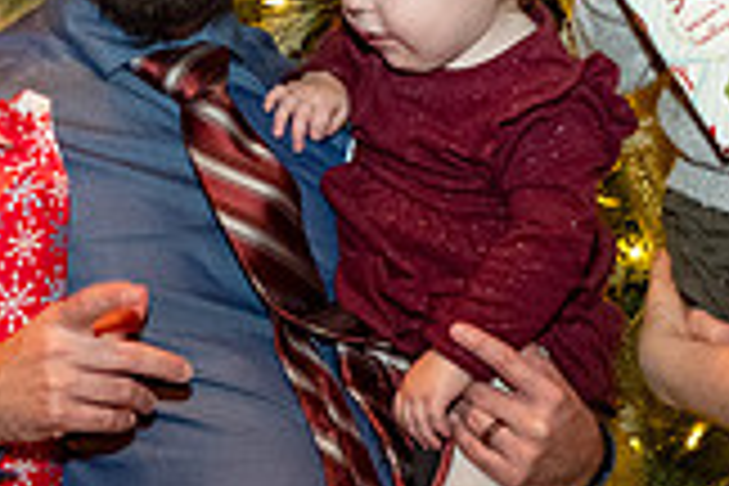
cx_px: 392
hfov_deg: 20.4
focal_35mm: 100
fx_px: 2025
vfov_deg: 13.6
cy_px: 119
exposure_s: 1/125
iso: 2500
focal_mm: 18.8
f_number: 2.8
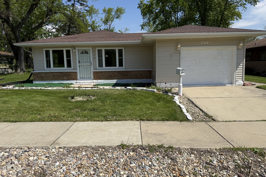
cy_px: 85
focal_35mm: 25
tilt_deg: -5.9
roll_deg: +0.9
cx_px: 133
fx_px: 185
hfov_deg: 71.5
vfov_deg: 51.3
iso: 80
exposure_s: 1/6711
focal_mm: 6.76
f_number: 1.78
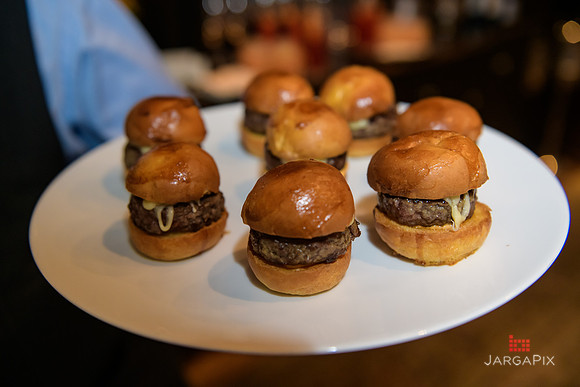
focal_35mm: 38
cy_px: 194
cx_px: 290
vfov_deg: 35.1
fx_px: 612
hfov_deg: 50.7
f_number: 3.2
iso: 1250
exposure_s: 1/125
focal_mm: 38
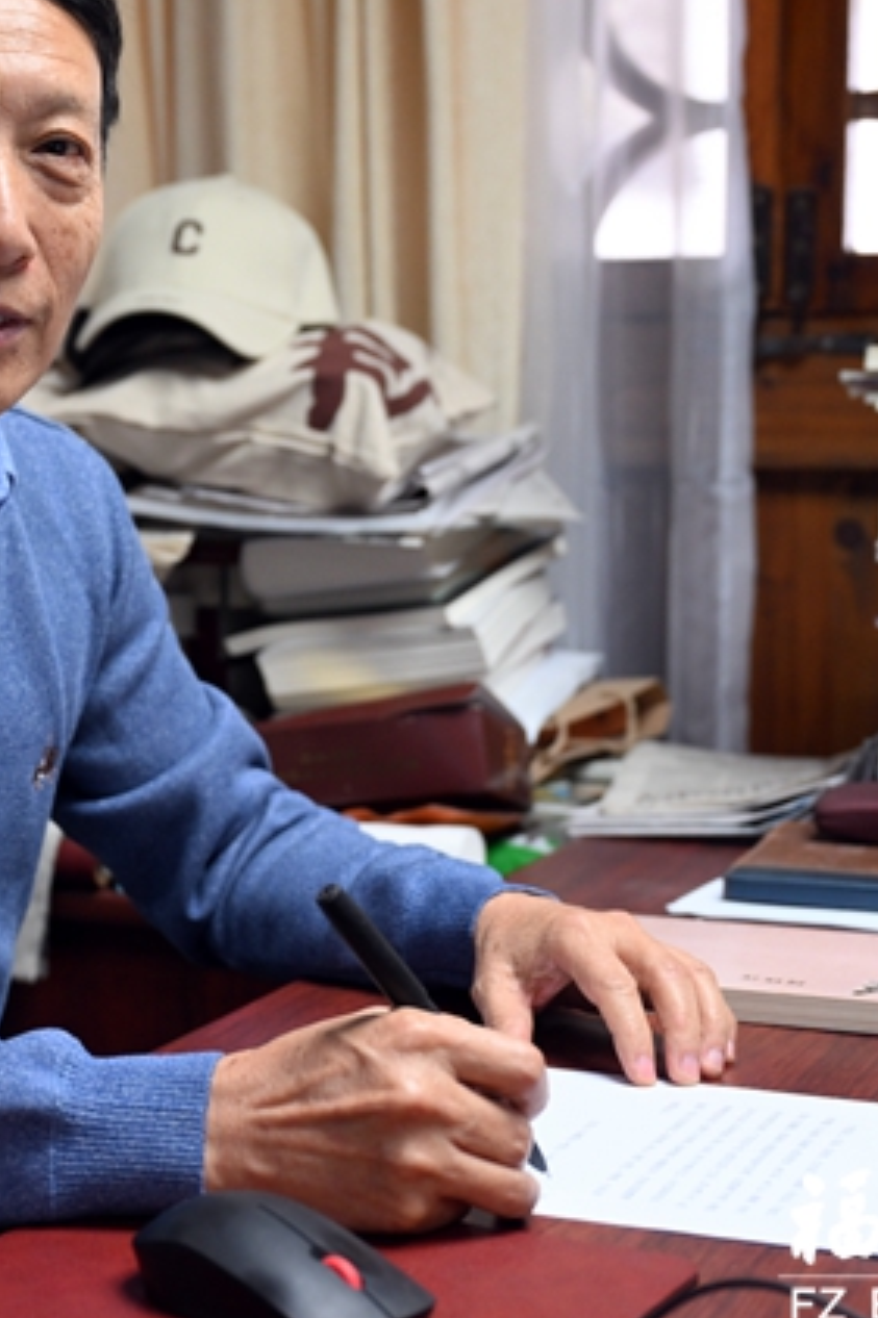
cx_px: 97
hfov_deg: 18.1
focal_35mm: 74
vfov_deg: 27.3
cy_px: 586
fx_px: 2709
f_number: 3.5
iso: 800
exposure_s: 1/60
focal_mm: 39
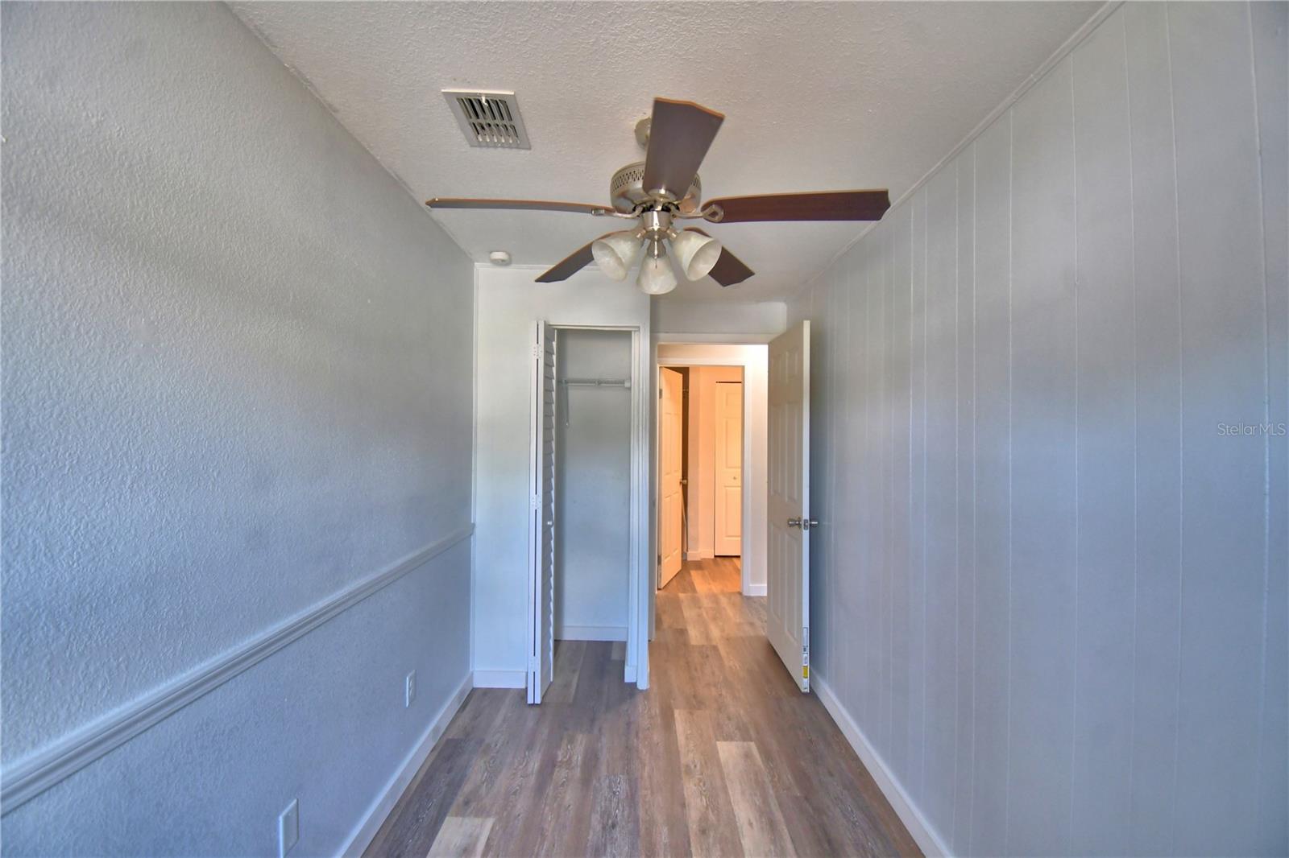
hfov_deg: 100.4
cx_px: 644
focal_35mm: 15
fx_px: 537
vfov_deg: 77.3
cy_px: 429
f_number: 4.5
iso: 400
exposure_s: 1/50
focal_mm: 10
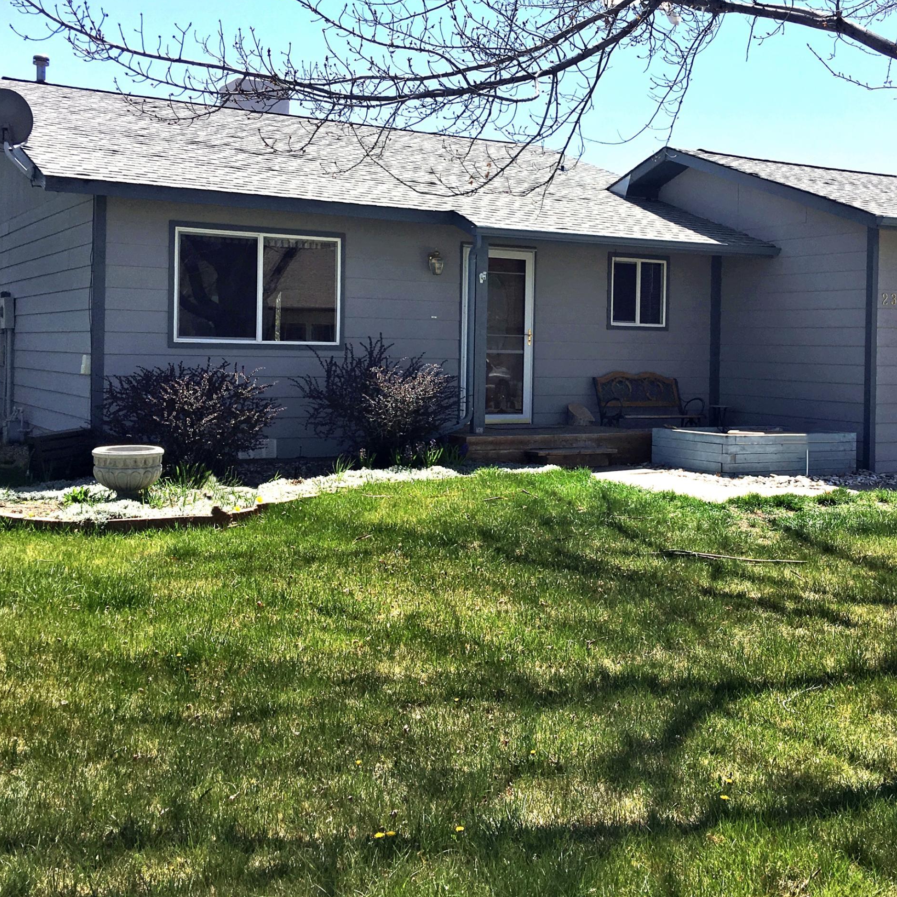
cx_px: 544
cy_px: 364
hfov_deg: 40.7
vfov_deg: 40.8
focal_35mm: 41
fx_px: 1202
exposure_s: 1/1425
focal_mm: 4.15
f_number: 2.2
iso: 25
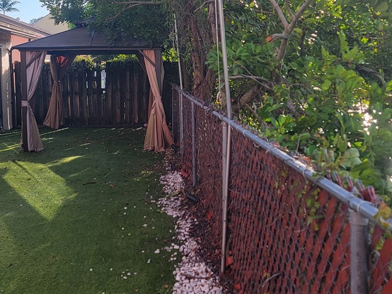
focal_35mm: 45
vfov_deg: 31.6
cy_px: 76
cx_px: 124
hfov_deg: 41.4
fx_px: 510
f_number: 1.8
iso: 16
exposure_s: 1/269
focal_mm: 6.7
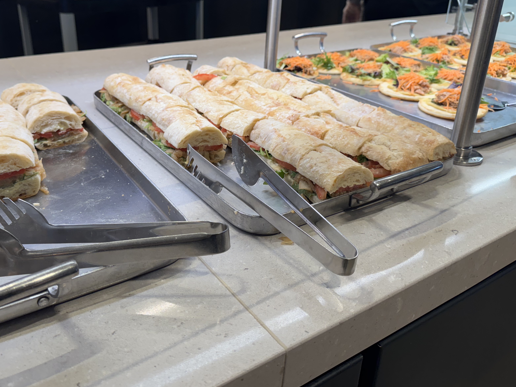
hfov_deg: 58.1
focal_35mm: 31
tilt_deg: -24.3
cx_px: 217
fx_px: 462
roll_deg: -1.4
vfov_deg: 45.0
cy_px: 142
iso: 100
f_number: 1.78
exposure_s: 1/120
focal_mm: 6.76
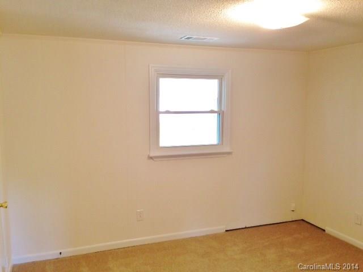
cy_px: 136
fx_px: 346
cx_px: 182
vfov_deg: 42.9
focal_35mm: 33
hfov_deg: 55.4
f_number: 2.4
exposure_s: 1/20
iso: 80
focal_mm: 4.12
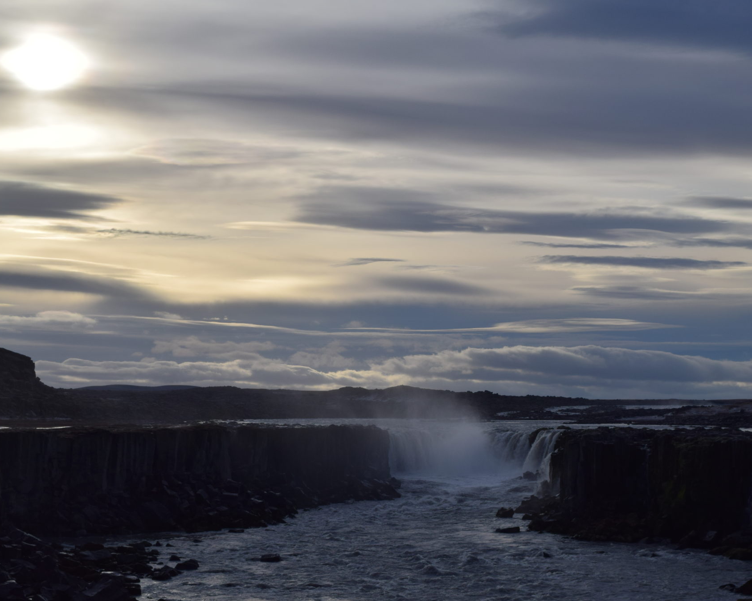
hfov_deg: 23.3
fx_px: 1825
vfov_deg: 18.7
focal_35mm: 82
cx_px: 387
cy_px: 299
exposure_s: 1/640
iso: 200
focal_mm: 48
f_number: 11
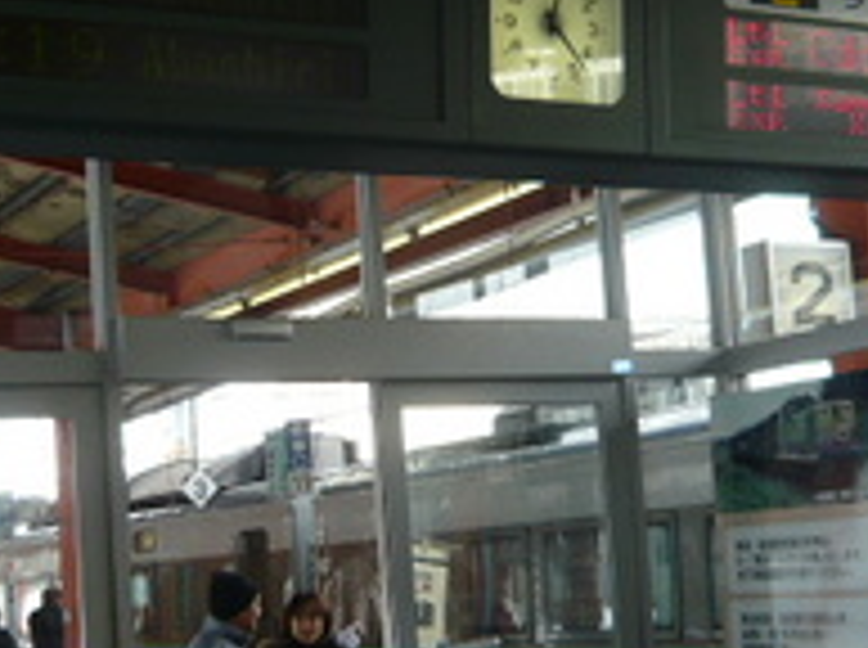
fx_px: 1802
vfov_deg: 20.4
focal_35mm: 72
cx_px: 369
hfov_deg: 27.0
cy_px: 335
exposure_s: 1/160
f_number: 2.8
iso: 100
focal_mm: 5.5
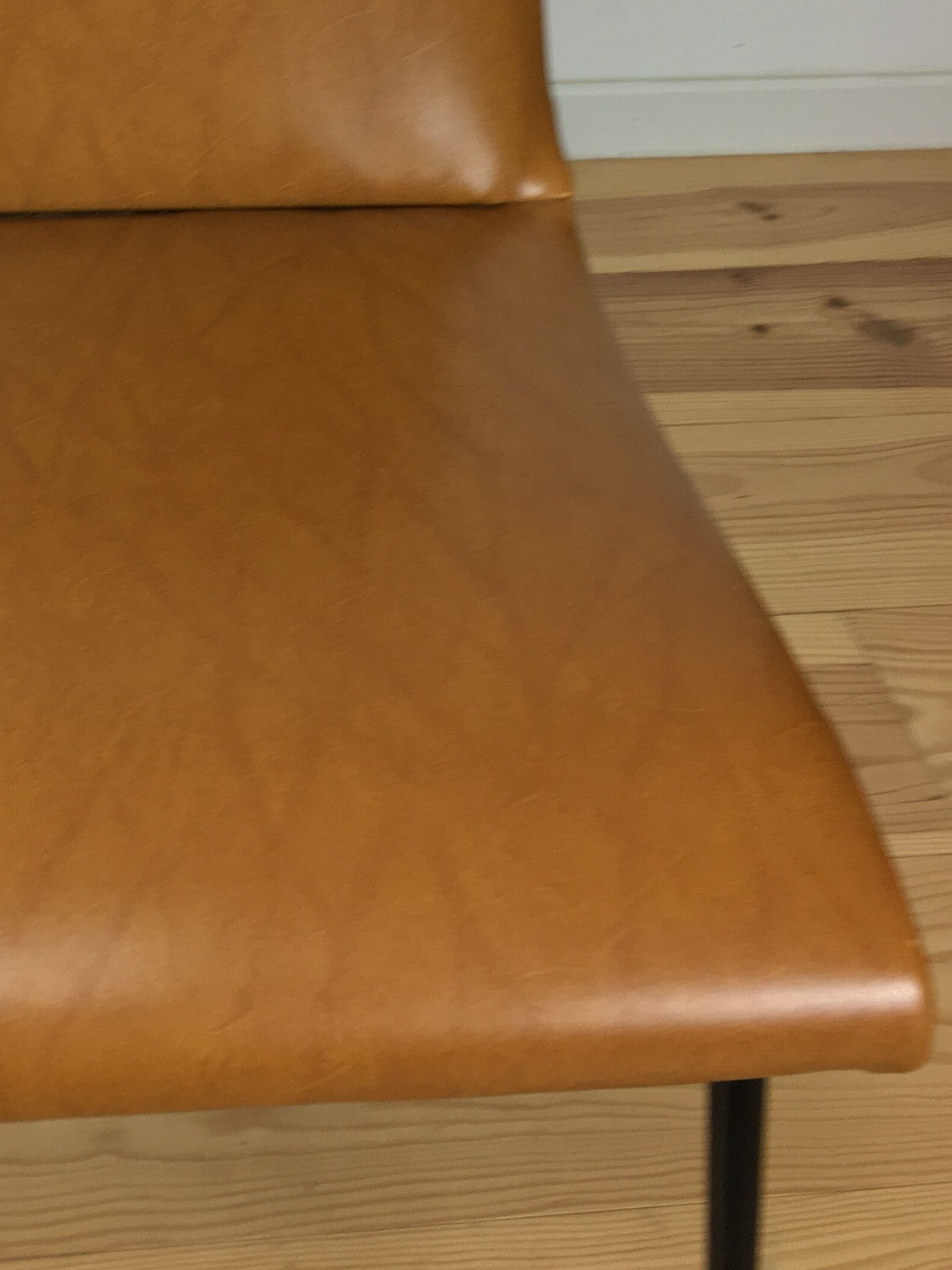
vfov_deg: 33.1
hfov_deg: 25.6
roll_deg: -2.1
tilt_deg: -33.8
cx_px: 65
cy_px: 121
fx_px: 2017
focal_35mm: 55
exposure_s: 1/33
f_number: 2.2
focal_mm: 4.15
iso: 50
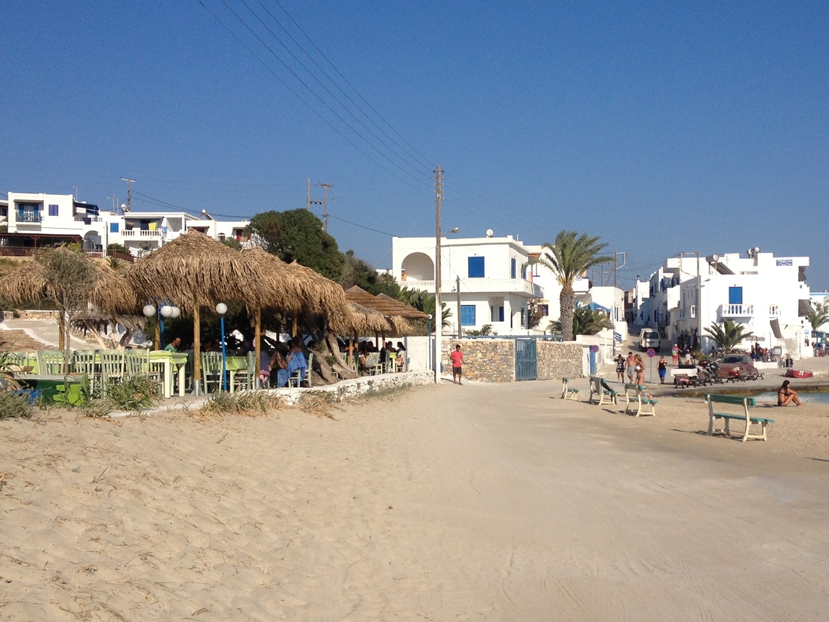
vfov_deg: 28.6
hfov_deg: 37.3
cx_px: 510
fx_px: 1222
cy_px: 334
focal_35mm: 51
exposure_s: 1/3067
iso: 50
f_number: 2.4
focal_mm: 4.28
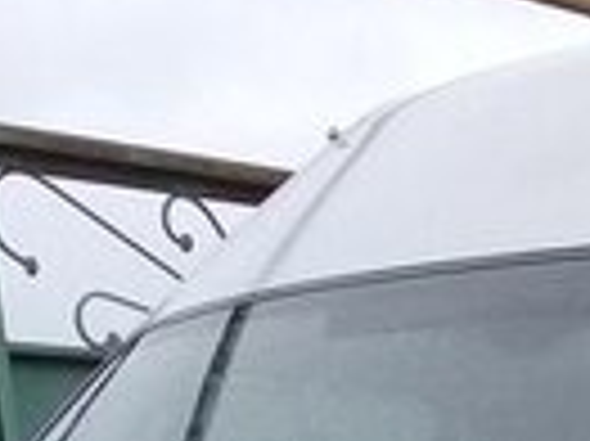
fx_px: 2656
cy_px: 1046
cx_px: 1293
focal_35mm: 156
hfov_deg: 11.1
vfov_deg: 8.7
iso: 50
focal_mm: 3.3
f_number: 2.2
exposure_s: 1/229
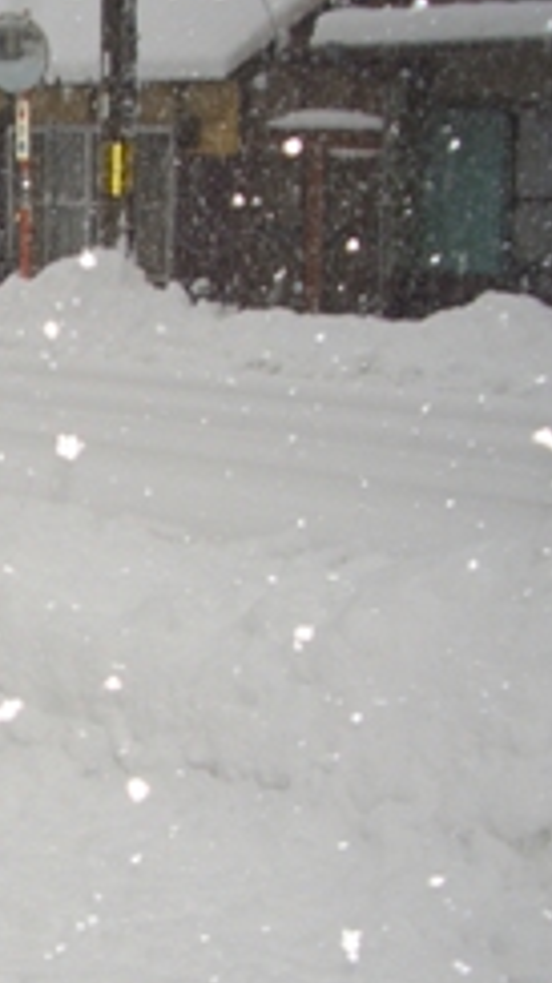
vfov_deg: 30.1
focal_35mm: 70
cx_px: -157
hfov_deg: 16.3
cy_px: 548
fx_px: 1824
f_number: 2.6
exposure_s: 1/80
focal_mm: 5.8
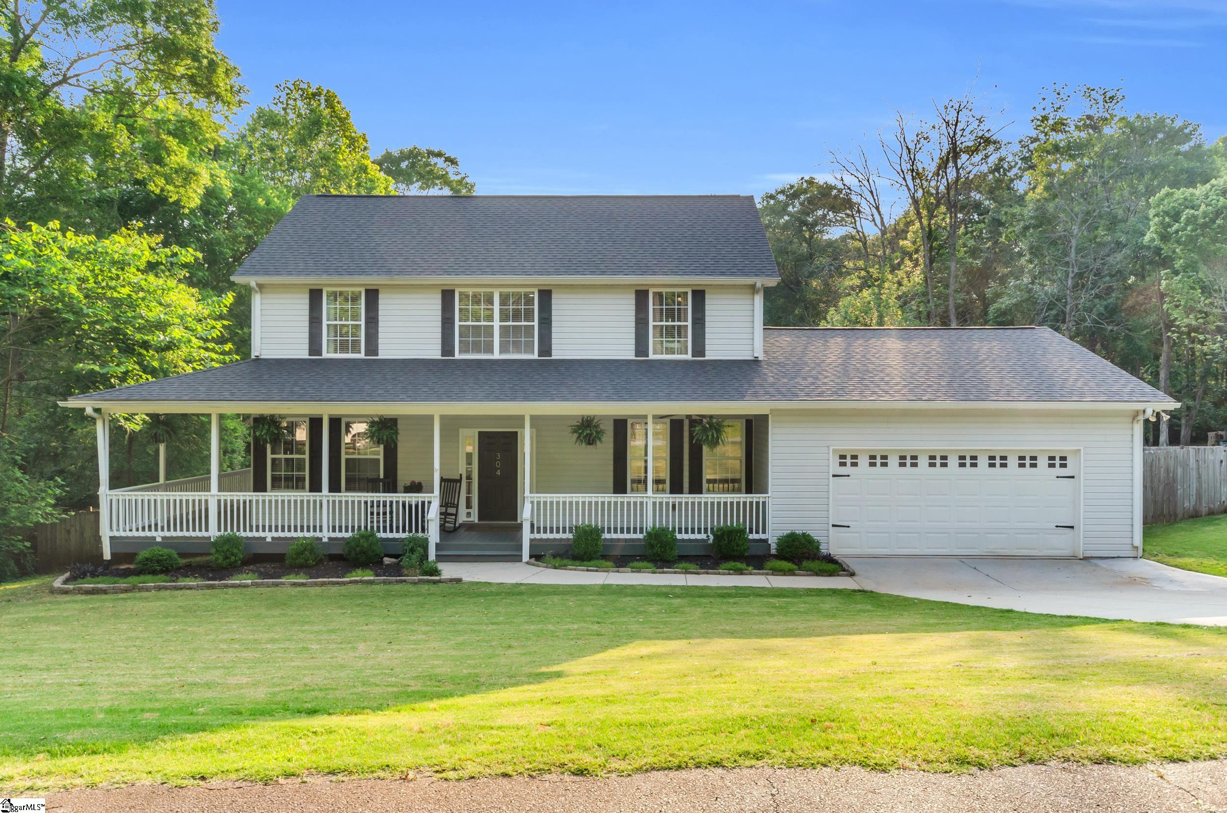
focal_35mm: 24
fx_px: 816
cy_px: 406
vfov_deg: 52.9
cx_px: 614
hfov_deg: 73.9
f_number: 9
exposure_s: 1/125
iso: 200
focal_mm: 16
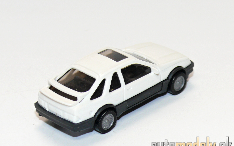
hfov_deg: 13.5
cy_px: 71
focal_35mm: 155
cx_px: 117
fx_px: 988
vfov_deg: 8.5
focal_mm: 17.3
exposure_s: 1/30
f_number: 4
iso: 100
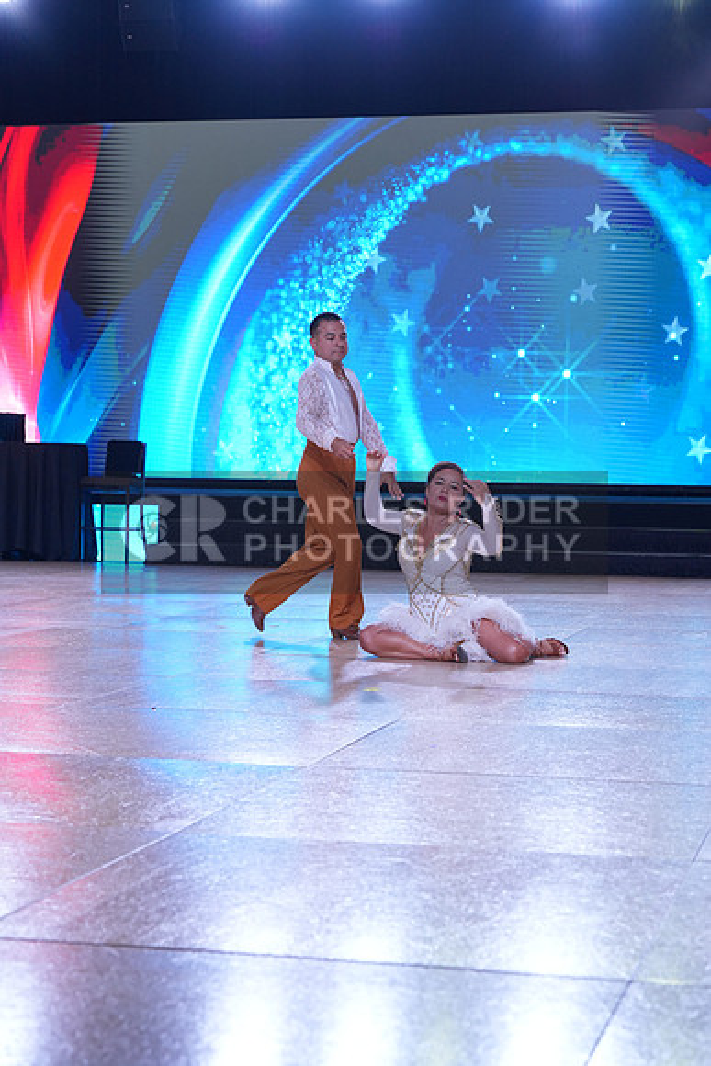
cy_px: 533
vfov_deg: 28.8
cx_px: 356
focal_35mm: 70
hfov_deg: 19.5
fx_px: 2072
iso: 1250
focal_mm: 70
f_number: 5.6
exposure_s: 1/400
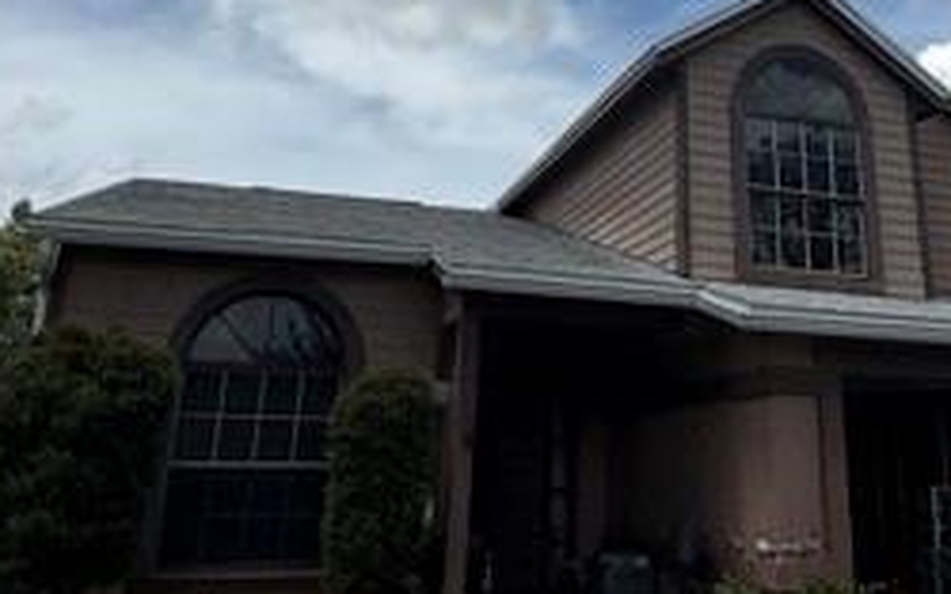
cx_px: 624
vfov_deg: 32.7
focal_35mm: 38
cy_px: 122
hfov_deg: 50.7
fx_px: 984
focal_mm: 2.22
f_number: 2.2
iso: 50
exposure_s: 1/5155
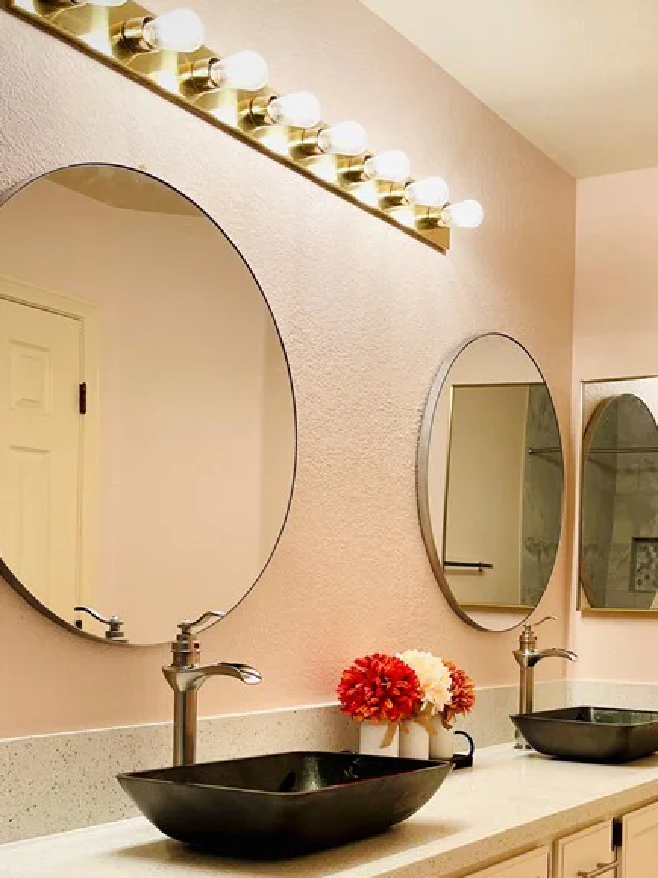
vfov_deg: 40.4
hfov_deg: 30.6
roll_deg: -1.1
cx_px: 537
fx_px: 1166
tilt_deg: -1.2
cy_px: 622
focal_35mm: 46
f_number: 1.6
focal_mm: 5.1
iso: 40
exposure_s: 1/120
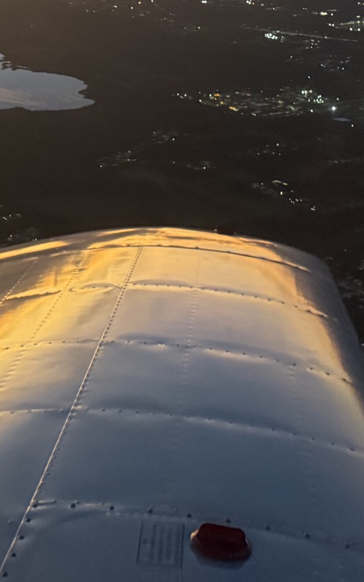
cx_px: 106
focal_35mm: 64
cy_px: 54
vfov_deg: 30.5
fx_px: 1016
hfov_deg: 20.2
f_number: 1.78
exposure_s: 1/60
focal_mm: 6.76
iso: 640
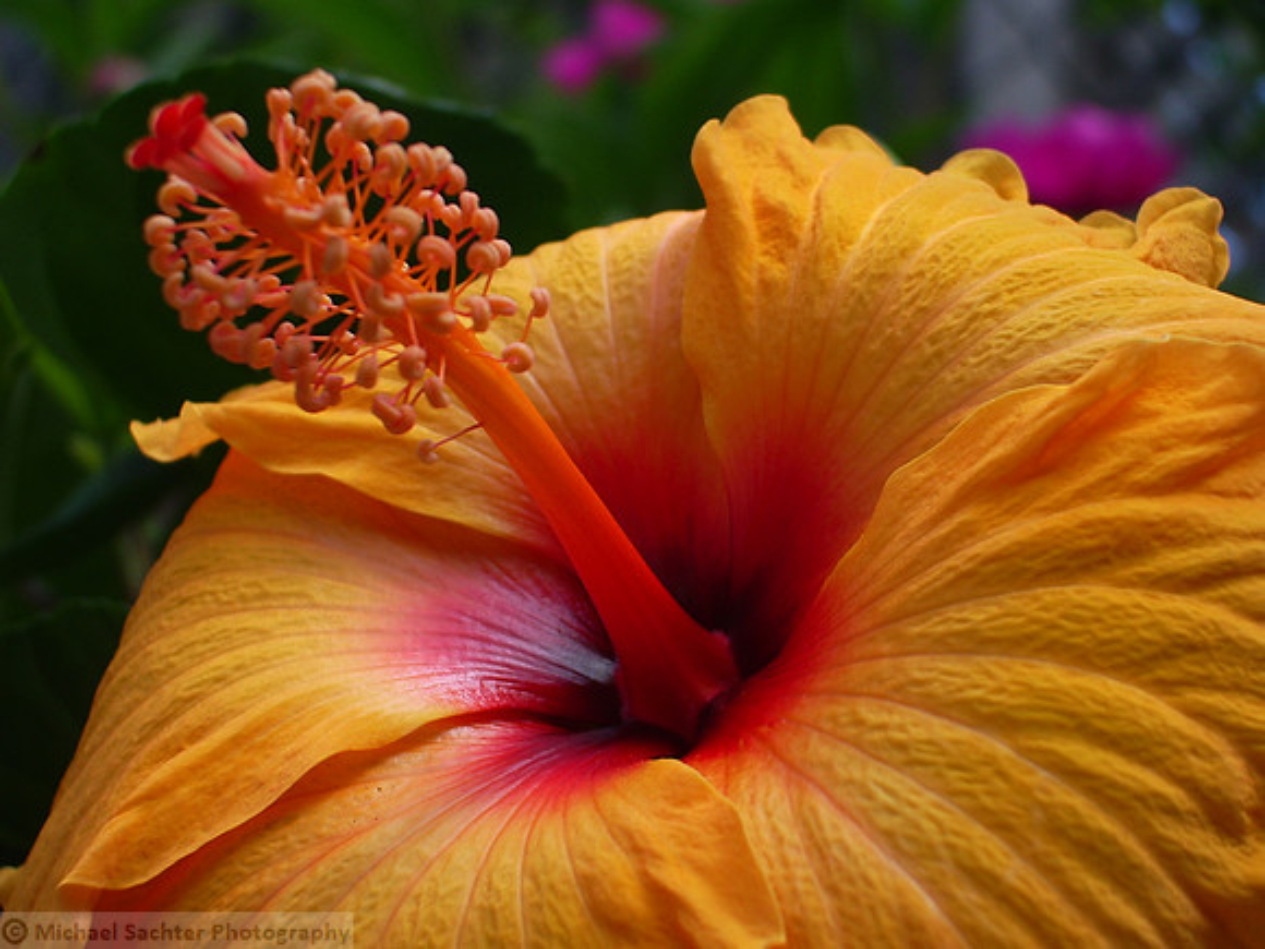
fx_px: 3252
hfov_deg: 22.0
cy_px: 474
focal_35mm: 89
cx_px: 632
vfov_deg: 16.6
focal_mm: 14.6
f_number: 4.4
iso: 50
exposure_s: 1/250
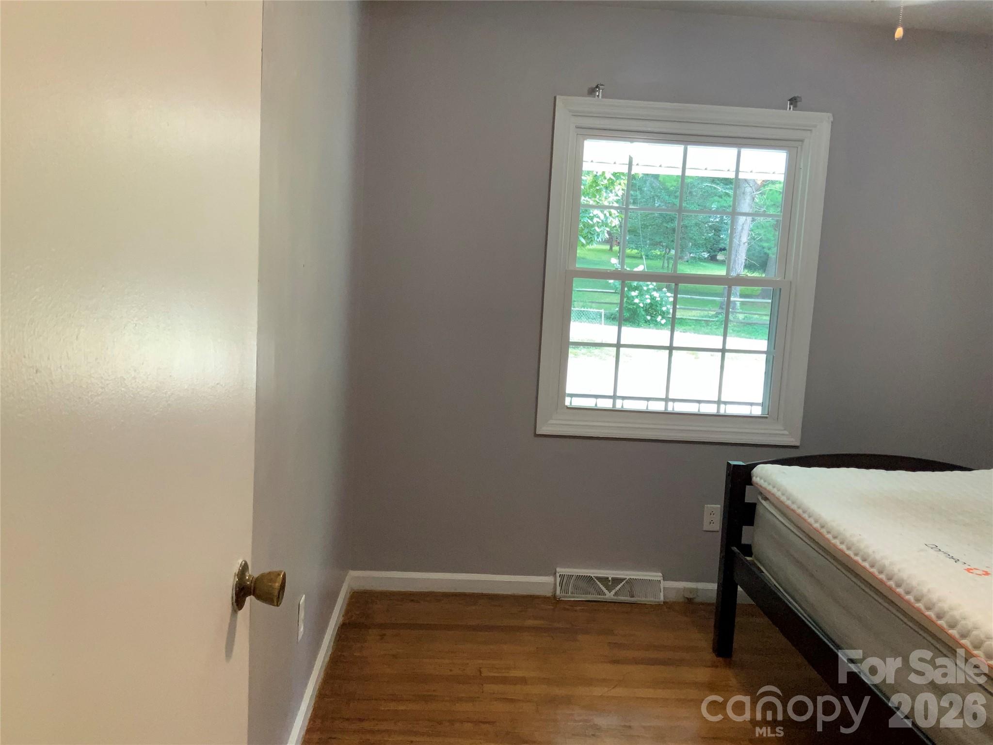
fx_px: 832
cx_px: 496
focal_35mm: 29
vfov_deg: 48.2
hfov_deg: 61.7
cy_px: 372
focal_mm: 3
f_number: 1.8
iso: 100
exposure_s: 1/60
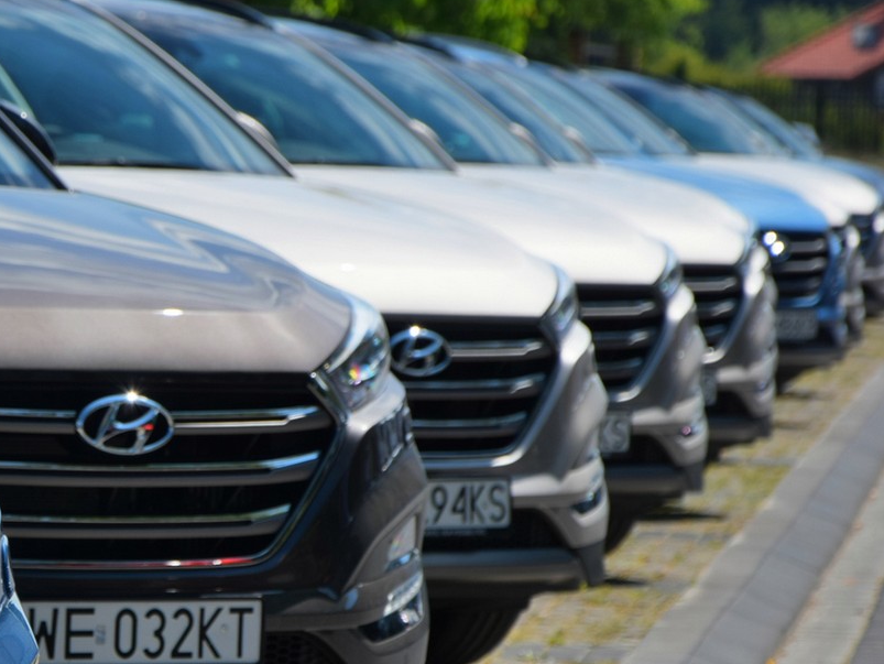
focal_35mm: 249
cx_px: 167
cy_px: 373
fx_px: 6356
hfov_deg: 7.9
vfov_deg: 6.0
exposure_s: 1/400
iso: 250
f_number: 5.6
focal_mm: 105
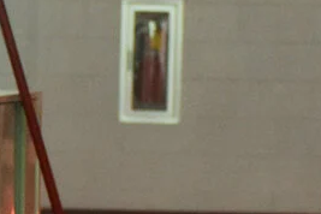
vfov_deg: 2.8
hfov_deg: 4.1
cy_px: 434
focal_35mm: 494
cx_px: -254
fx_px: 4404
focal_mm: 55
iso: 3200
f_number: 4
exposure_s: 1/60
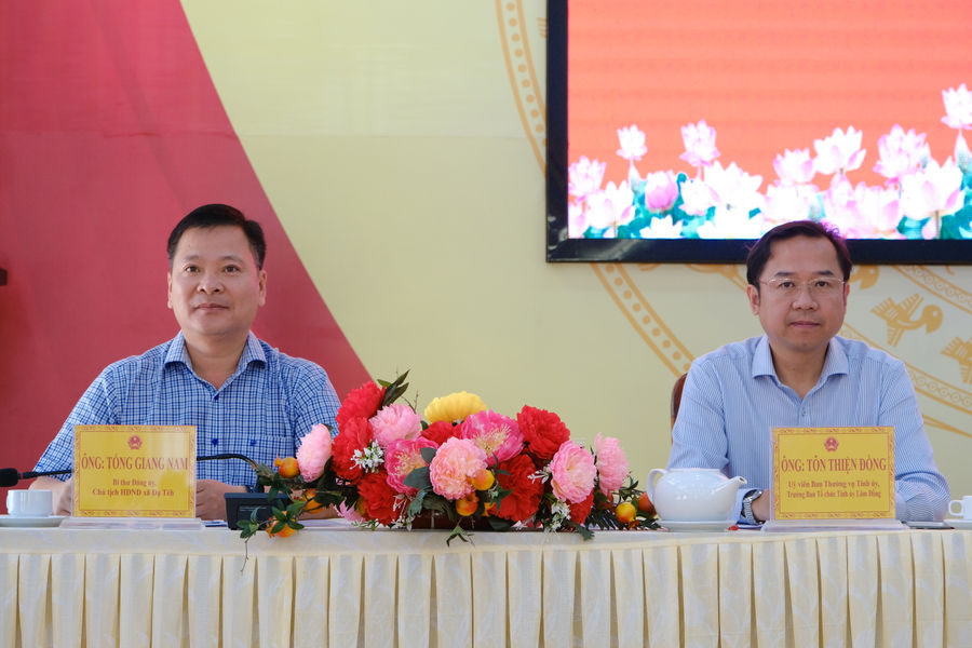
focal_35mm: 105
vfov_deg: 13.0
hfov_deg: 19.5
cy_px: 324
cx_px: 486
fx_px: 2835
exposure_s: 1/80
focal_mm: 69.8
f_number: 5
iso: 1250
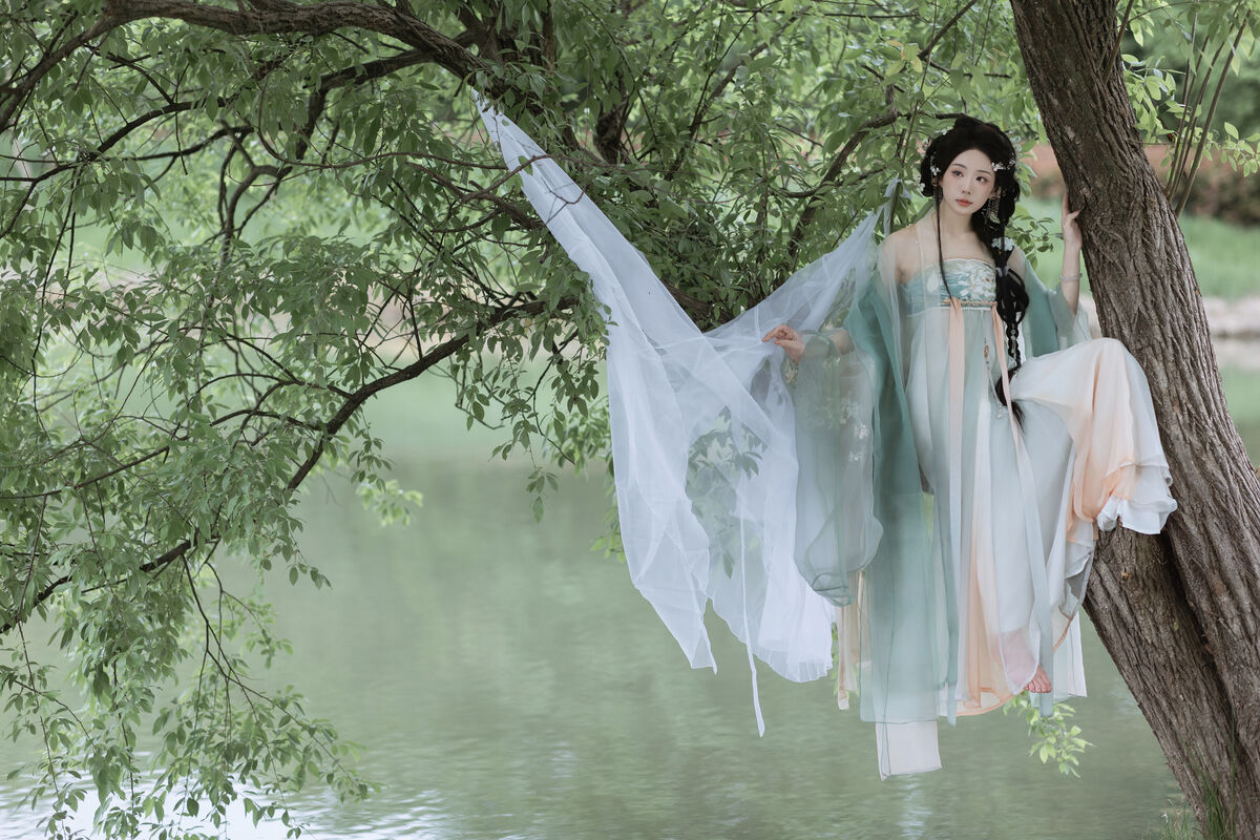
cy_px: 420
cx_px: 630
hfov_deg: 23.9
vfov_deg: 16.1
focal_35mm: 85
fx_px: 2975
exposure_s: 1/320
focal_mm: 85
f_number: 2
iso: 100
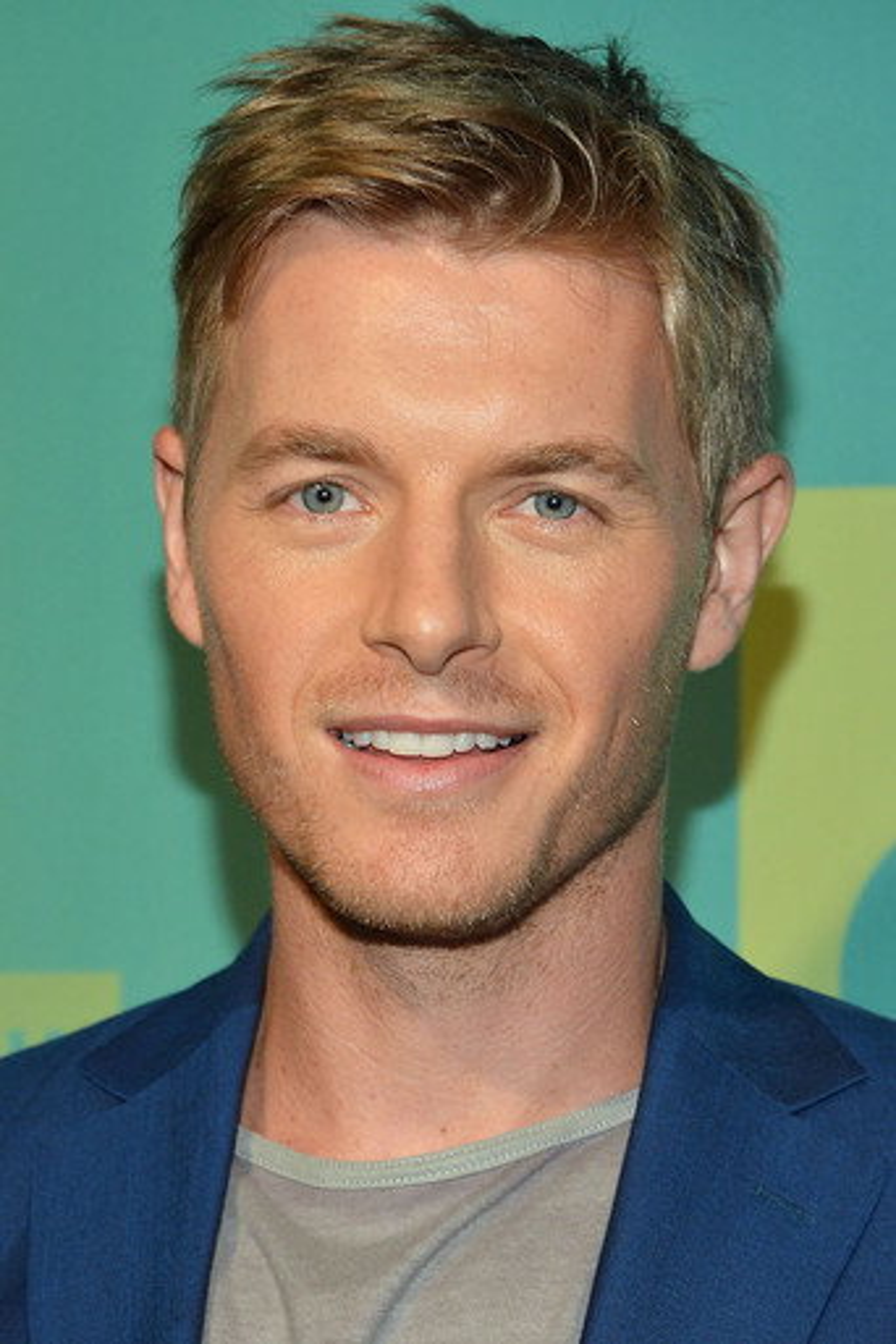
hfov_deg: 11.4
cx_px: 448
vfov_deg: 17.1
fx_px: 4480
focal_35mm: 120
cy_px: 672
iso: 800
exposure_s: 1/250
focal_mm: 120
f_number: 7.1
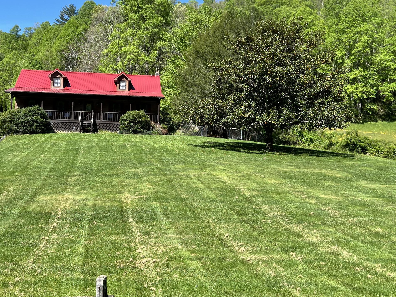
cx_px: 179
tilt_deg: +4.4
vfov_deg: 35.1
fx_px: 469
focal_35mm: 41
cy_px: 129
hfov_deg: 45.7
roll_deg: -0.1
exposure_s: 1/2404
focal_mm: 5.7
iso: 50
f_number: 1.5
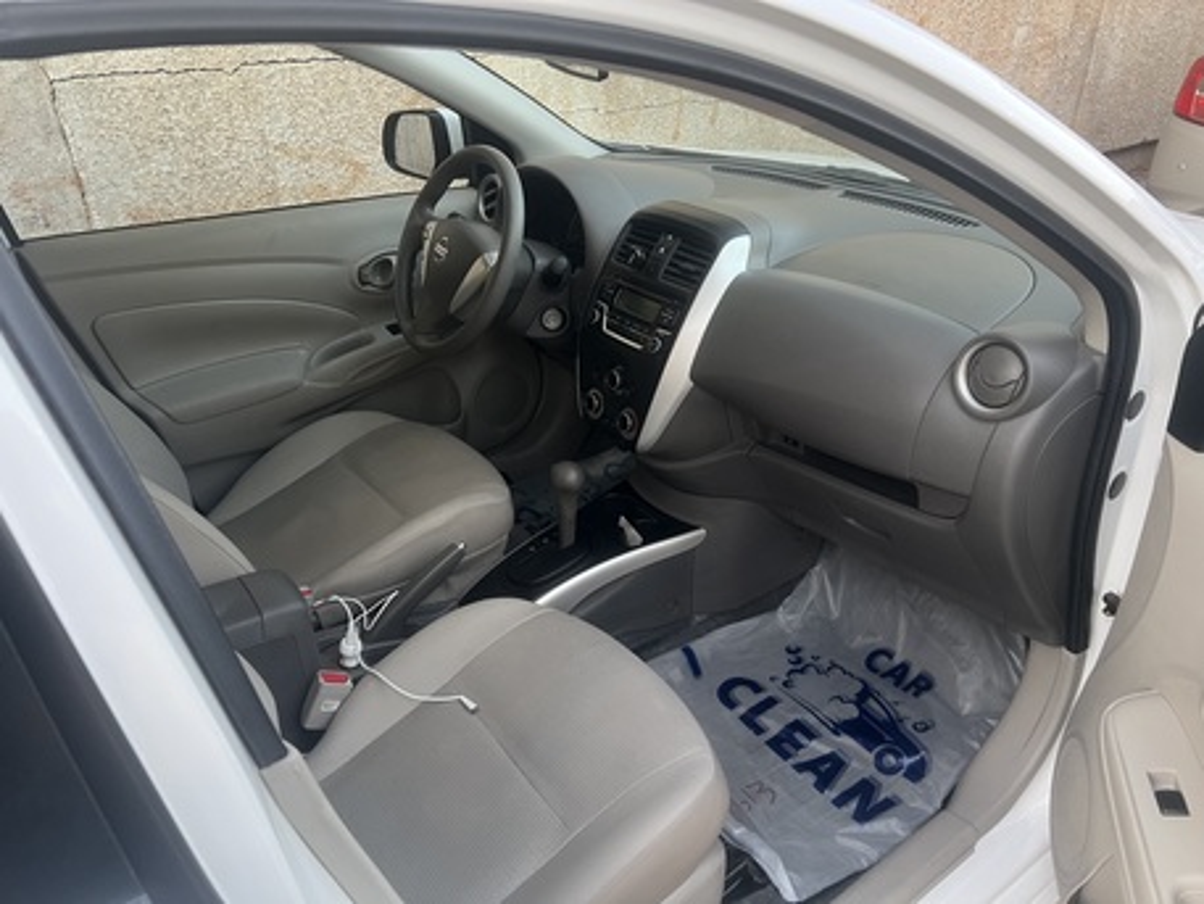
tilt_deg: -27.1
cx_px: 602
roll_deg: +3.1
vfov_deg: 53.1
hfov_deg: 67.3
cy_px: 452
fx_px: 905
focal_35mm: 26
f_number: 1.5
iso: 125
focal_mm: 5.7
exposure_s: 1/71
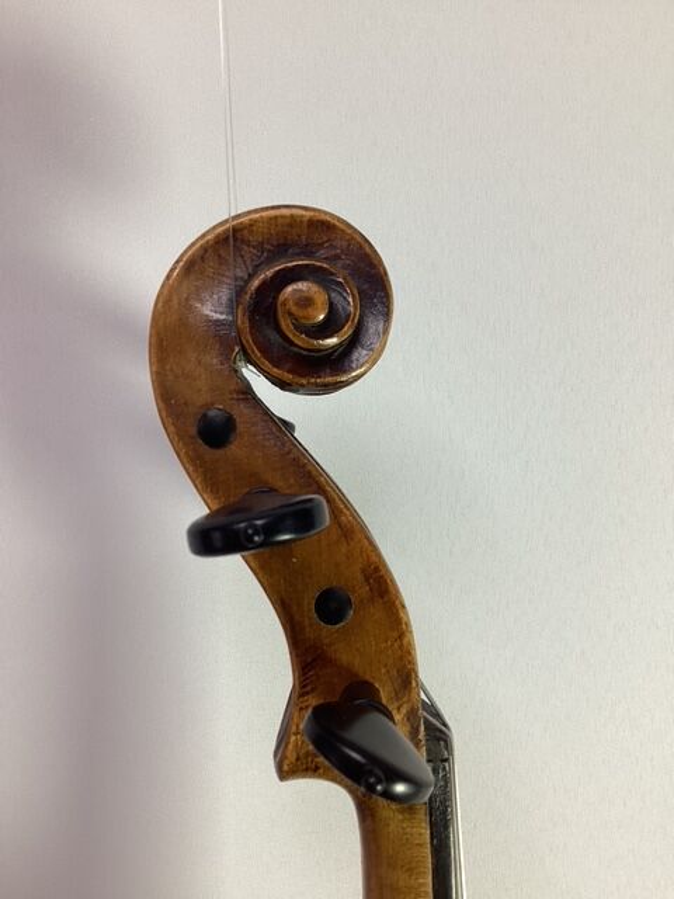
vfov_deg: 58.4
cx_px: 337
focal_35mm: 31
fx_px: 805
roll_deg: +0.6
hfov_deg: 45.4
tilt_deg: -4.0
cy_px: 450
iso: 100
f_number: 2.4
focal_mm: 3.3
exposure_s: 1/100
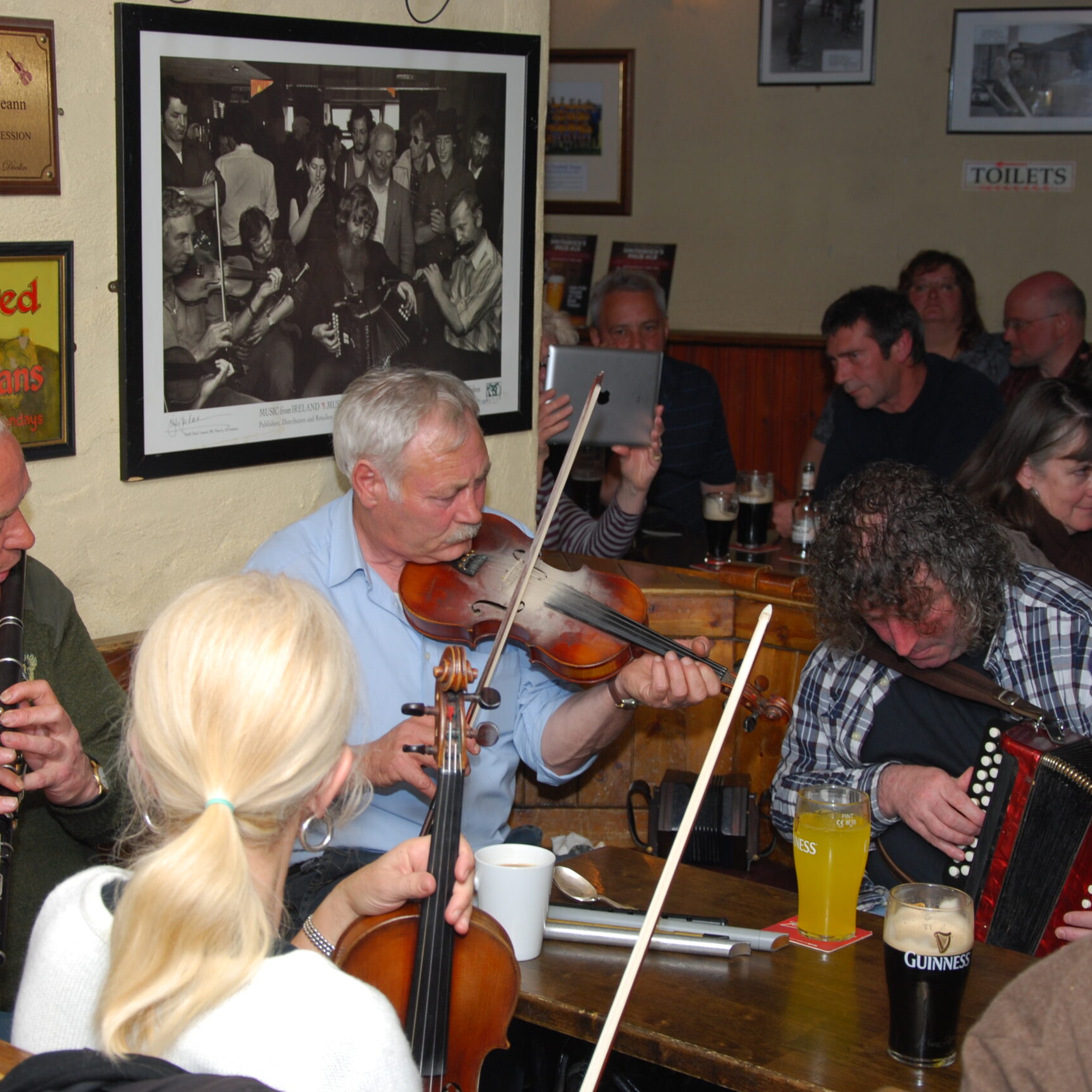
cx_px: 519
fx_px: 2320
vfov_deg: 26.5
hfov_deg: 26.5
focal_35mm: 65
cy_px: 545
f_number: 4.5
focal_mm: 34
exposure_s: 1/60
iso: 200
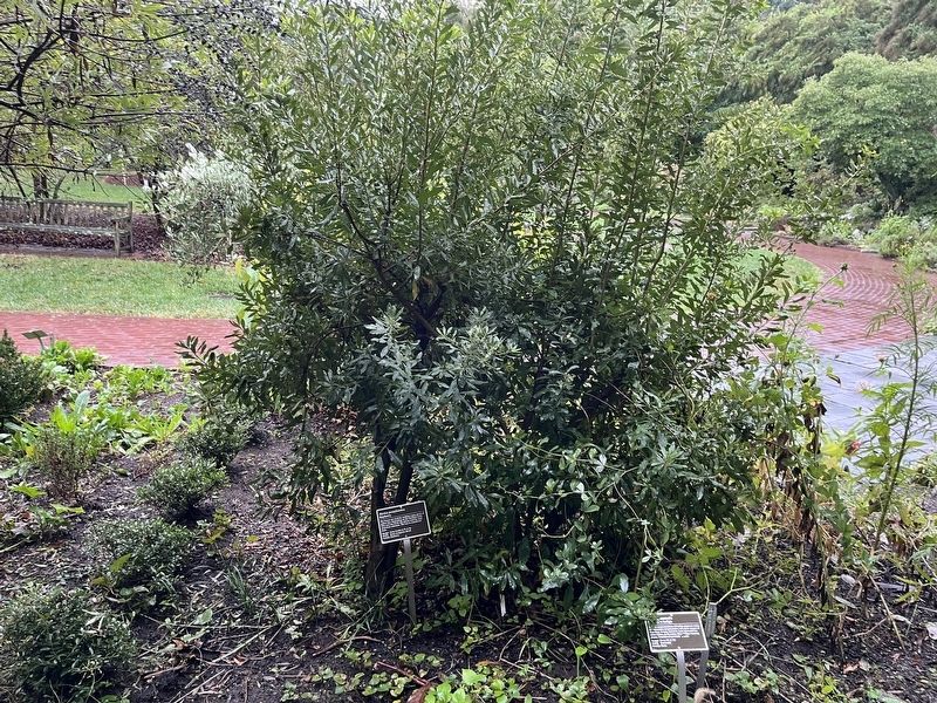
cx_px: 468
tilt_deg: -14.6
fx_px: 704
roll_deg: -4.2
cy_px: 352
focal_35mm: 26
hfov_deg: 67.3
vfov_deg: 53.1
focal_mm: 5.1
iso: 125
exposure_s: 1/87
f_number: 1.6
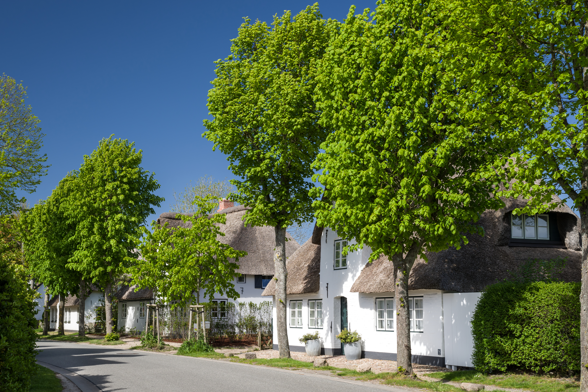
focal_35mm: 49
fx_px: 800
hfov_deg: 40.3
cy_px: 197
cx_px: 265
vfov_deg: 27.5
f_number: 8
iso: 160
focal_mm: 43
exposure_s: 1/125
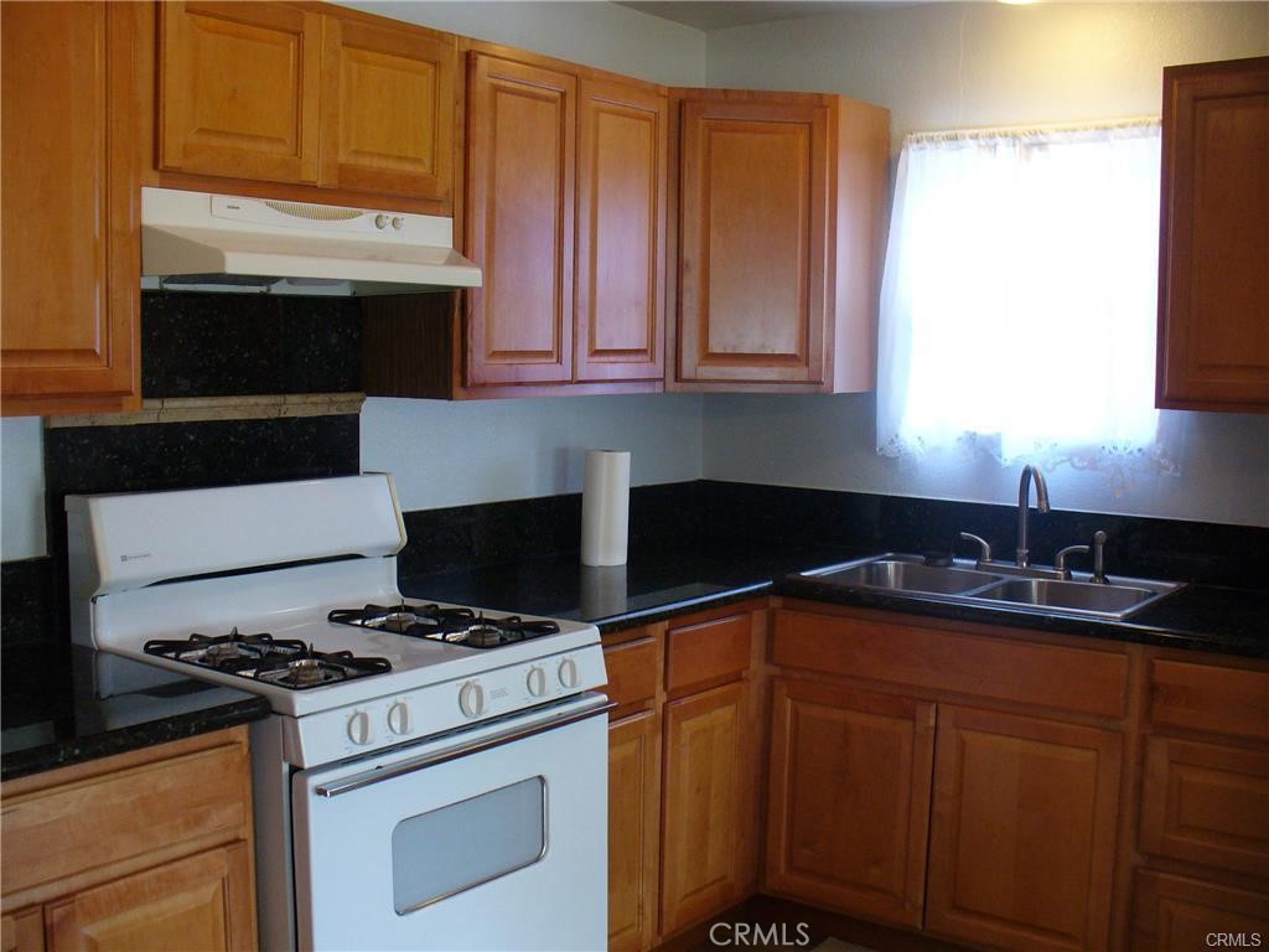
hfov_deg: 50.1
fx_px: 1356
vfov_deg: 38.7
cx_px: 634
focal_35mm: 37
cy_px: 476
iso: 160
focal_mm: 6.1
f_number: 2.8
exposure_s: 1/30
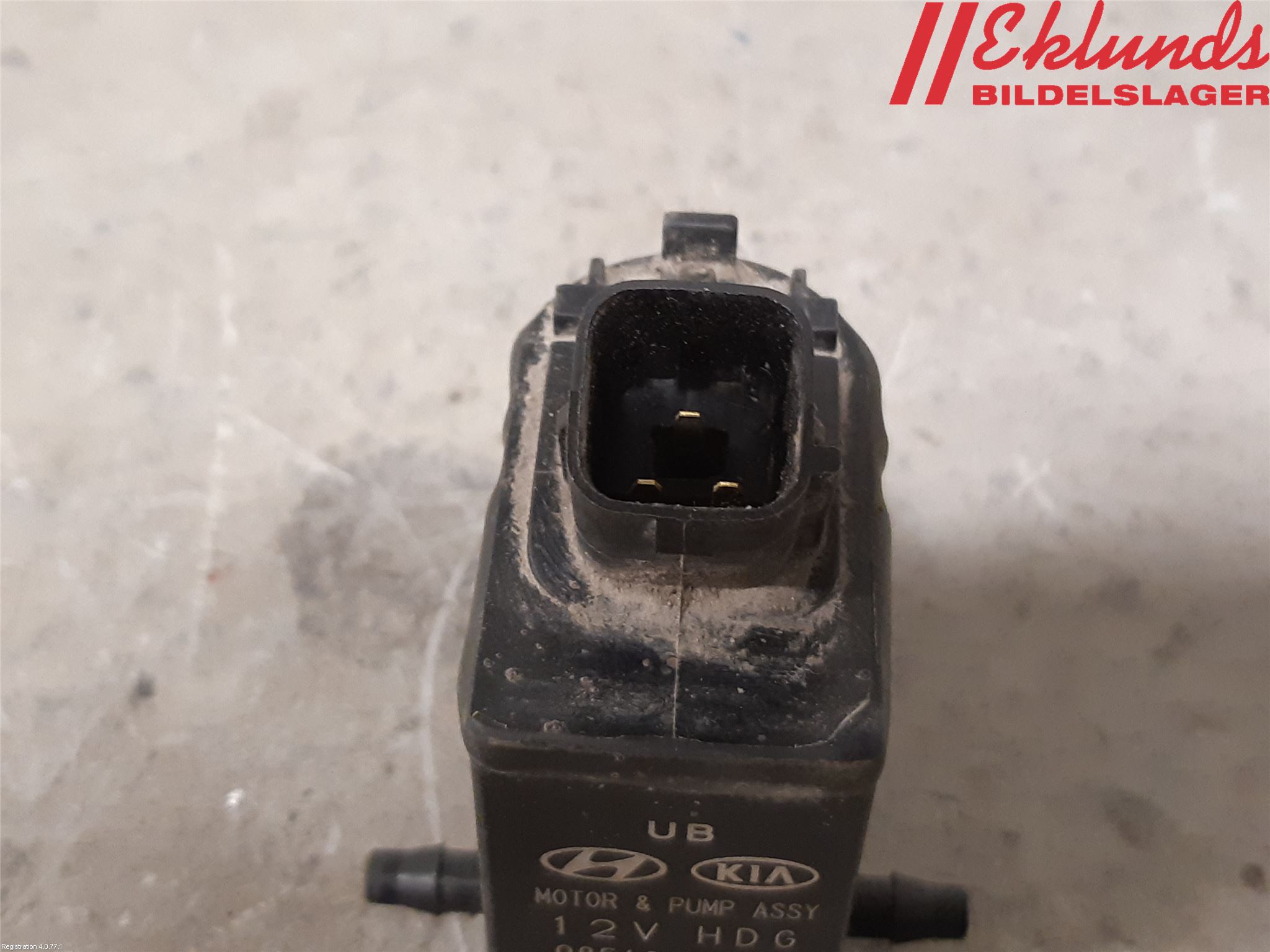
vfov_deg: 53.1
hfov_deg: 67.3
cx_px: 635
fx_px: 954
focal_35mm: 26
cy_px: 476
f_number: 1.7
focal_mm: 3.93
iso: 250
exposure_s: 1/33
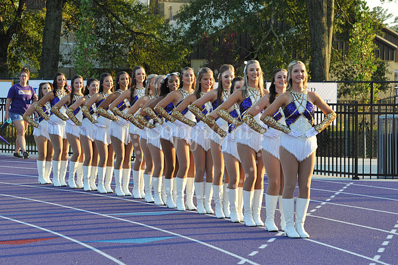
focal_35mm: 135
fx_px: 1492
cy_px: 132
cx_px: 199
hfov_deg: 15.2
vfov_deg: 10.1
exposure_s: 1/125
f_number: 10
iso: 400
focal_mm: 135
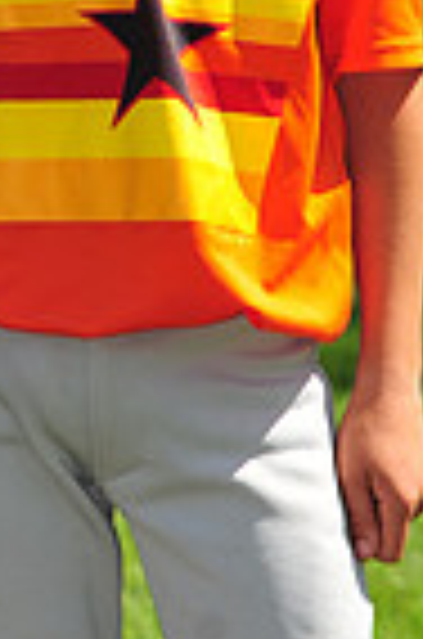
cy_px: -405
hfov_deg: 3.0
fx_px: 8111
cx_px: -202
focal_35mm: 458
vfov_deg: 4.5
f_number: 7.1
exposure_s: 1/640
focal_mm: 112
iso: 200
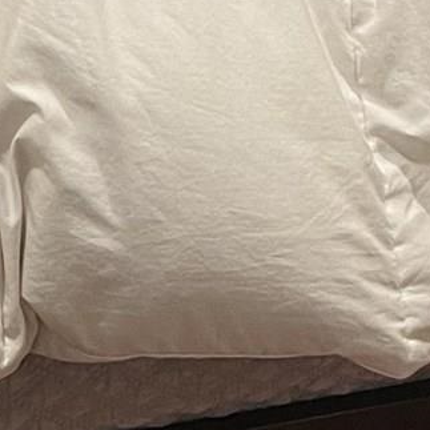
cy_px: -678
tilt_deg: -11.8
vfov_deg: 9.3
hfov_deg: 10.6
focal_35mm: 164
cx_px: 55
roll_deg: -2.1
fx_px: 2305
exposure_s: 1/60
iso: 125
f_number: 1.5
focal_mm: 5.7
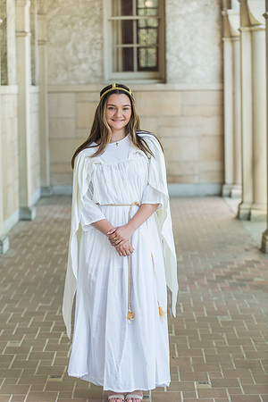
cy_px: 201
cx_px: 134
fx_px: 1228
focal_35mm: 110
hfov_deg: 12.5
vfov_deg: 18.6
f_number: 4
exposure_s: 1/200
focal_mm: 110
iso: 320
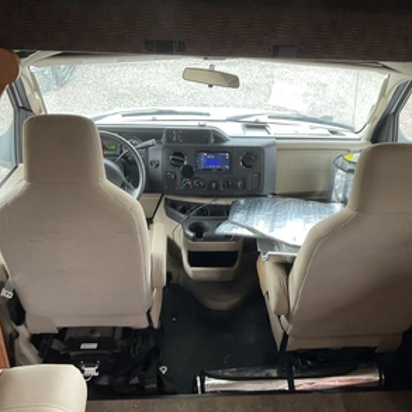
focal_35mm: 35
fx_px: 471
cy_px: 208
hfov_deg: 47.2
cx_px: 226
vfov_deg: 47.2
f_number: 1.8
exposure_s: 1/81
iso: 64
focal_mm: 3
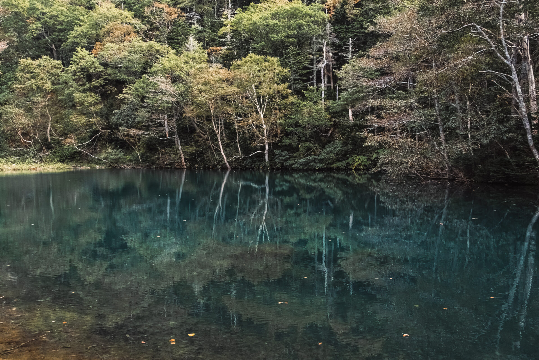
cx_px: 270
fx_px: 479
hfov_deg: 58.7
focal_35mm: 32
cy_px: 180
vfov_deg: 41.1
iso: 1250
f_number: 8
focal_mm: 21.5
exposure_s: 1/250
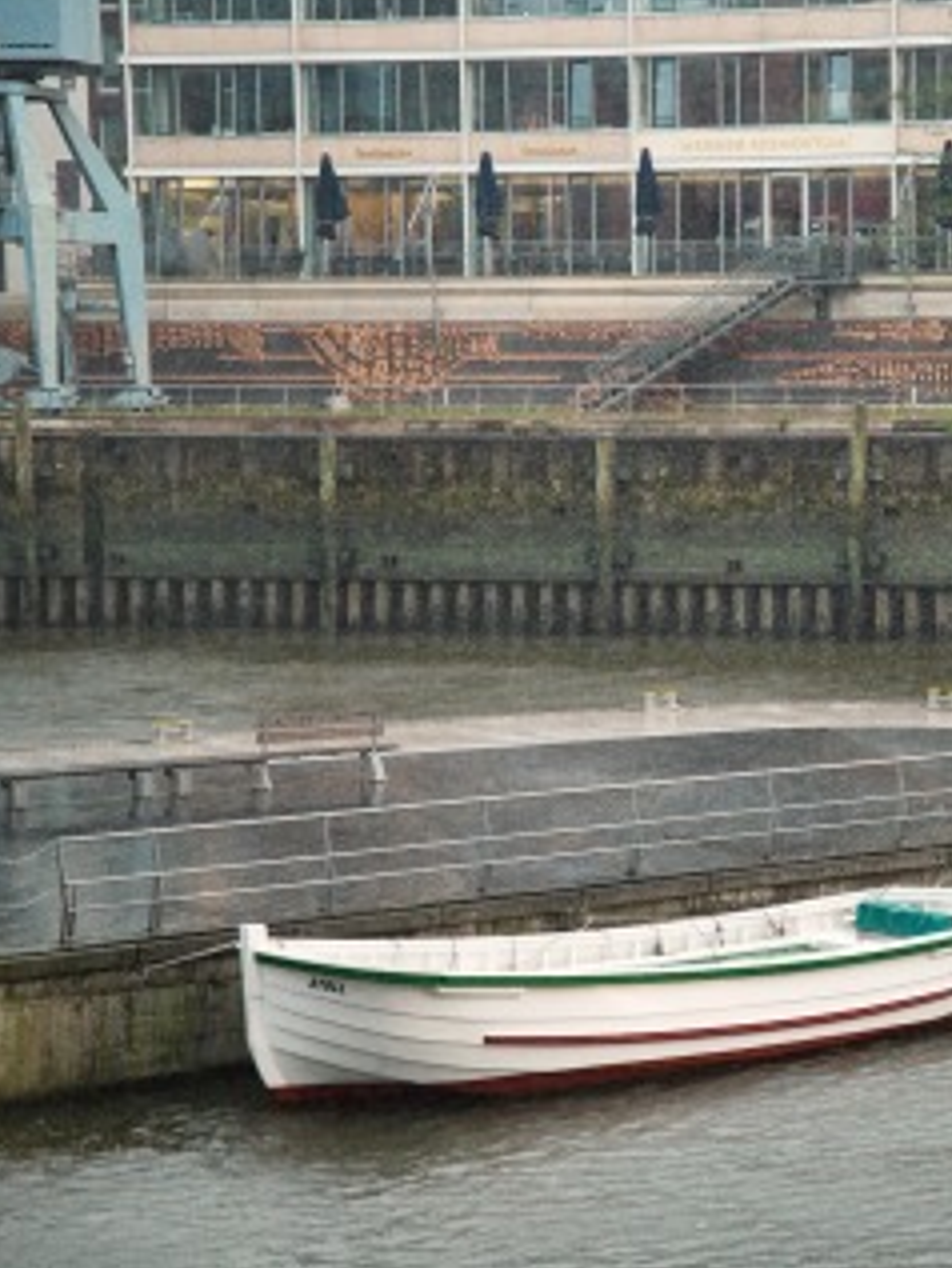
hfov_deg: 14.4
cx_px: 792
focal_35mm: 102
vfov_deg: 19.3
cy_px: 632
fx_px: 3738
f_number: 2.8
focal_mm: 70
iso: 4000
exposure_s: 1/1250
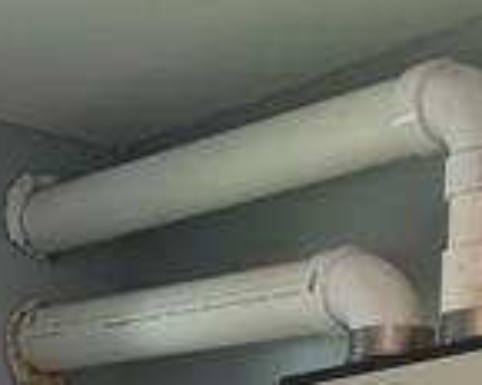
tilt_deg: -4.5
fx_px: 2368
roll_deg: -0.2
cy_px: 923
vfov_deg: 8.5
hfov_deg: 11.6
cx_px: 86
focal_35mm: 166
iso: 125
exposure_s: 1/183
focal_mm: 6.76
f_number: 1.78
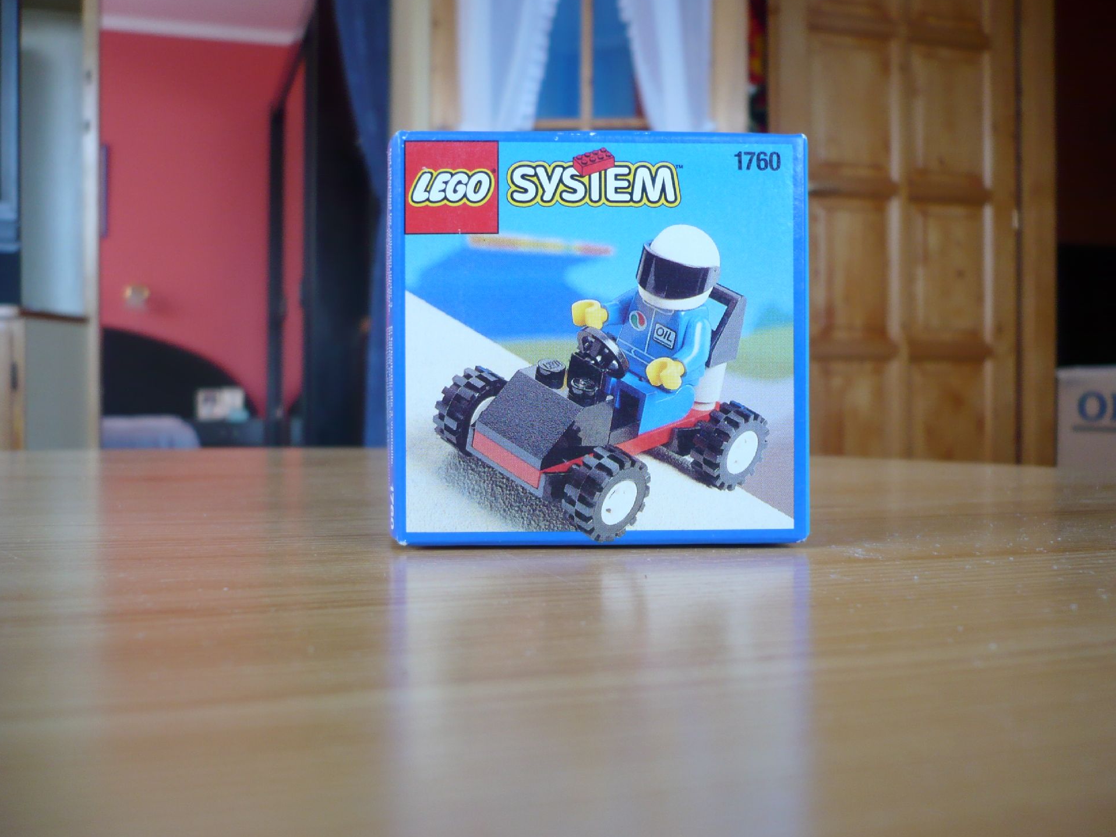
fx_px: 1161
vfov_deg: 39.7
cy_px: 412
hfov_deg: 51.3
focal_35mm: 36
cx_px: 572
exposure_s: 1/25
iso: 100
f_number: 2.8
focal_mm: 5.8
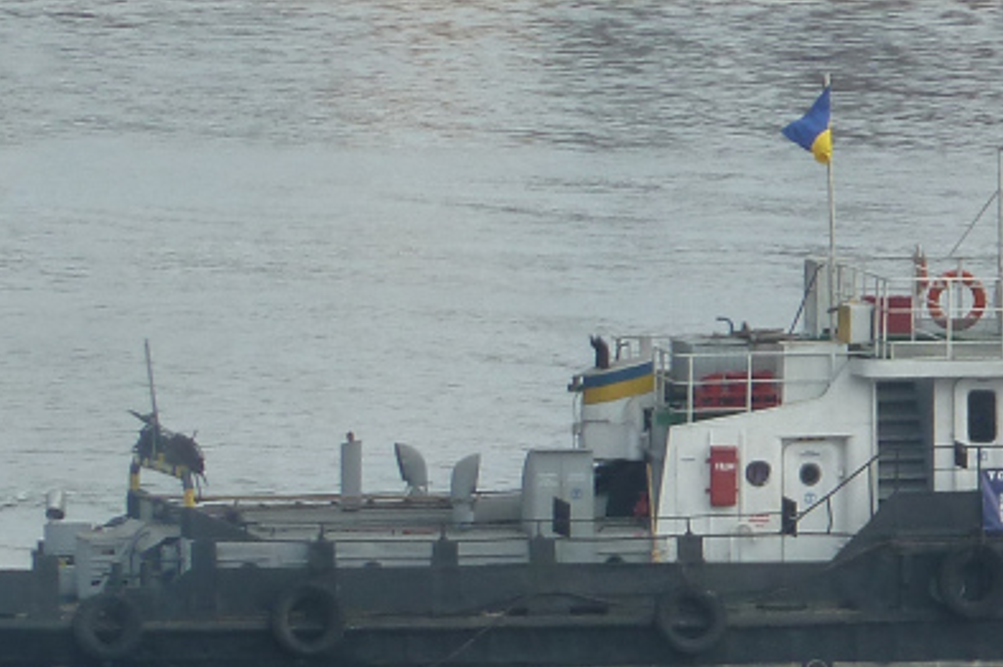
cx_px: 950
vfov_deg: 1.5
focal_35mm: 893
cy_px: 460
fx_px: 24859
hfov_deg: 2.3
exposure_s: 1/160
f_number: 4.7
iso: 80
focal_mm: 42.6
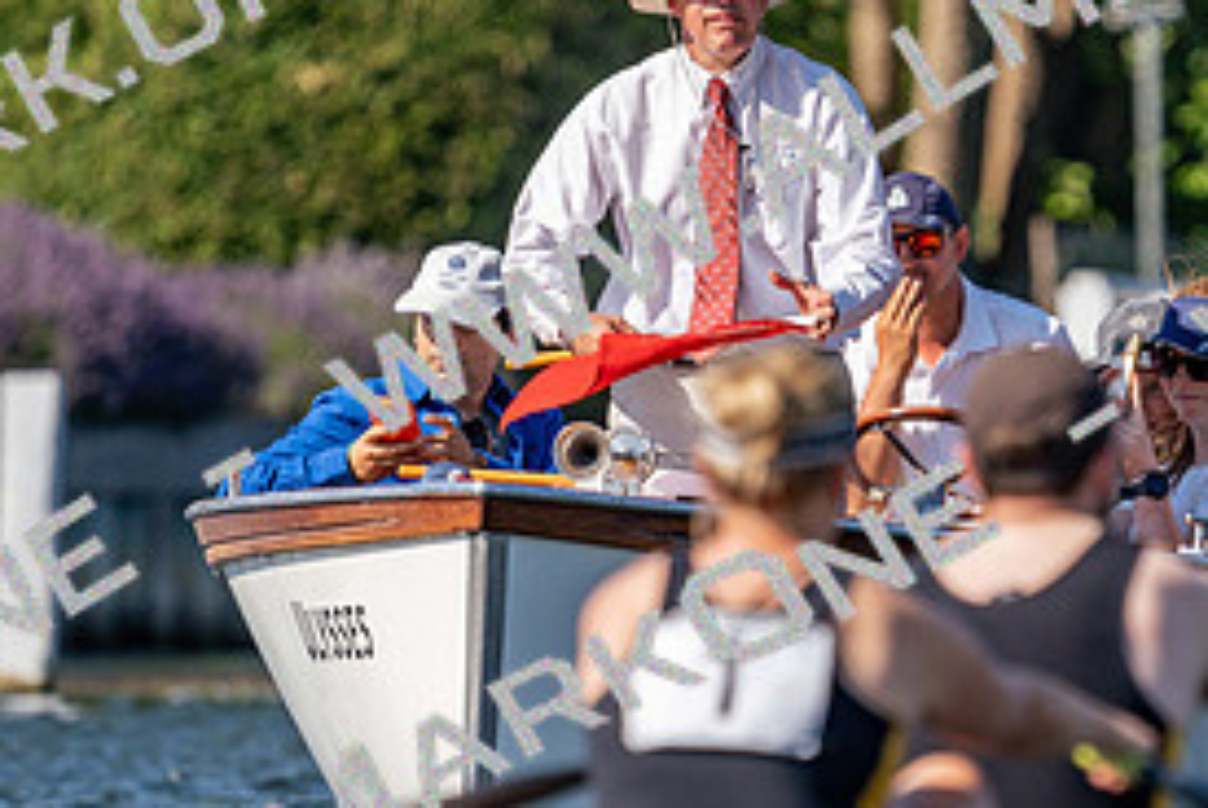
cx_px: 870
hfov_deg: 2.0
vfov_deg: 1.3
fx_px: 35371
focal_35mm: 1053
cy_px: 446
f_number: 6.3
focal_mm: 500
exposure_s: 1/1600
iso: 250
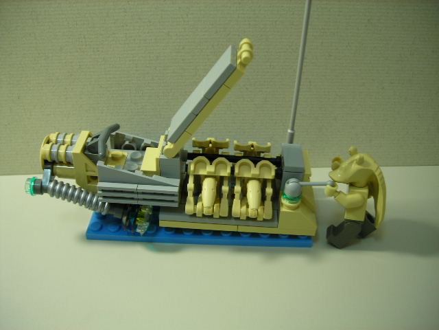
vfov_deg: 37.7
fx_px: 482
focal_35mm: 38
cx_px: 220
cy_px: 165
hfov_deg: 49.0
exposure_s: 1/6
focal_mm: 6.3
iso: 50
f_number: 3.2
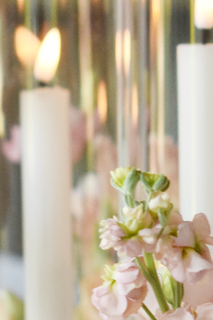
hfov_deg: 3.2
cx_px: 155
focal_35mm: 423
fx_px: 3755
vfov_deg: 4.9
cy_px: 301
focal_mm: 50
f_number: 3.2
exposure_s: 1/100
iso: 1000
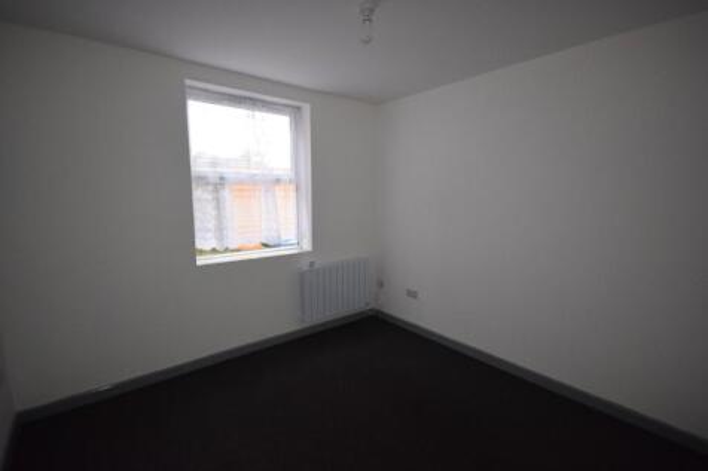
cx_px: 354
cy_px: 236
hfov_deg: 95.0
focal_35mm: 16
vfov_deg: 72.0
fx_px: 324
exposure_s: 1/60
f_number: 4.2
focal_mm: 11
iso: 900
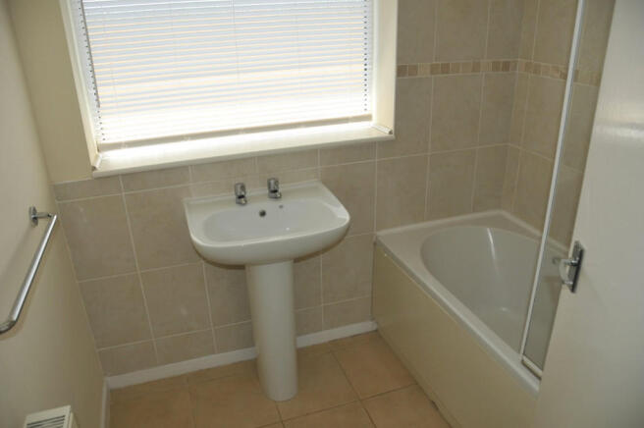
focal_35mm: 27
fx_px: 483
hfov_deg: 67.4
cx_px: 322
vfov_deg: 47.8
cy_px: 214
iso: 200
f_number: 4
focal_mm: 18
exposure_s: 1/250
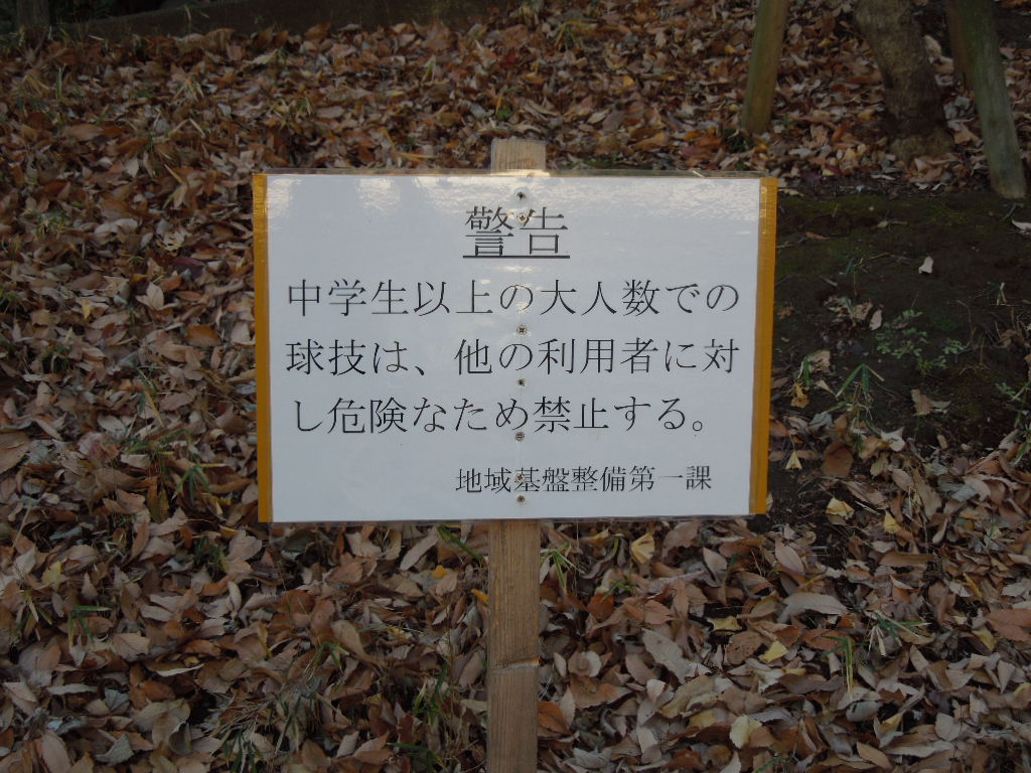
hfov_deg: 39.7
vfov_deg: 30.3
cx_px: 516
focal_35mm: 48
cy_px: 386
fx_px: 1430
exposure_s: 1/100
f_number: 4
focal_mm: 8.7
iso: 100
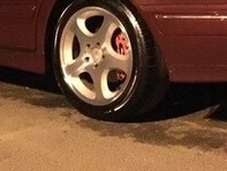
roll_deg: +7.2
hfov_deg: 19.8
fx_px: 636
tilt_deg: +1.8
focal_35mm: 97
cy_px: -18
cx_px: 20
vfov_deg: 14.9
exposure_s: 1/17
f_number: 2.2
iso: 1600
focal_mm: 4.15
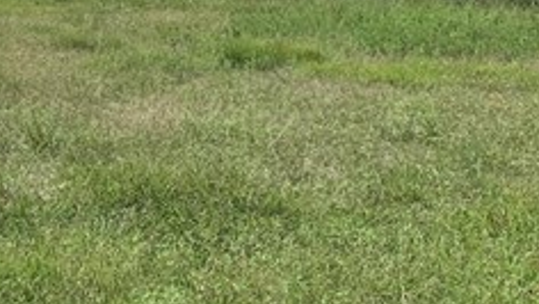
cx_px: -110
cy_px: -39
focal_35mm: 123
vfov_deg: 9.8
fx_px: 1759
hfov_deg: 16.7
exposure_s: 1/3937
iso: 25
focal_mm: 4.25
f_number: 1.8
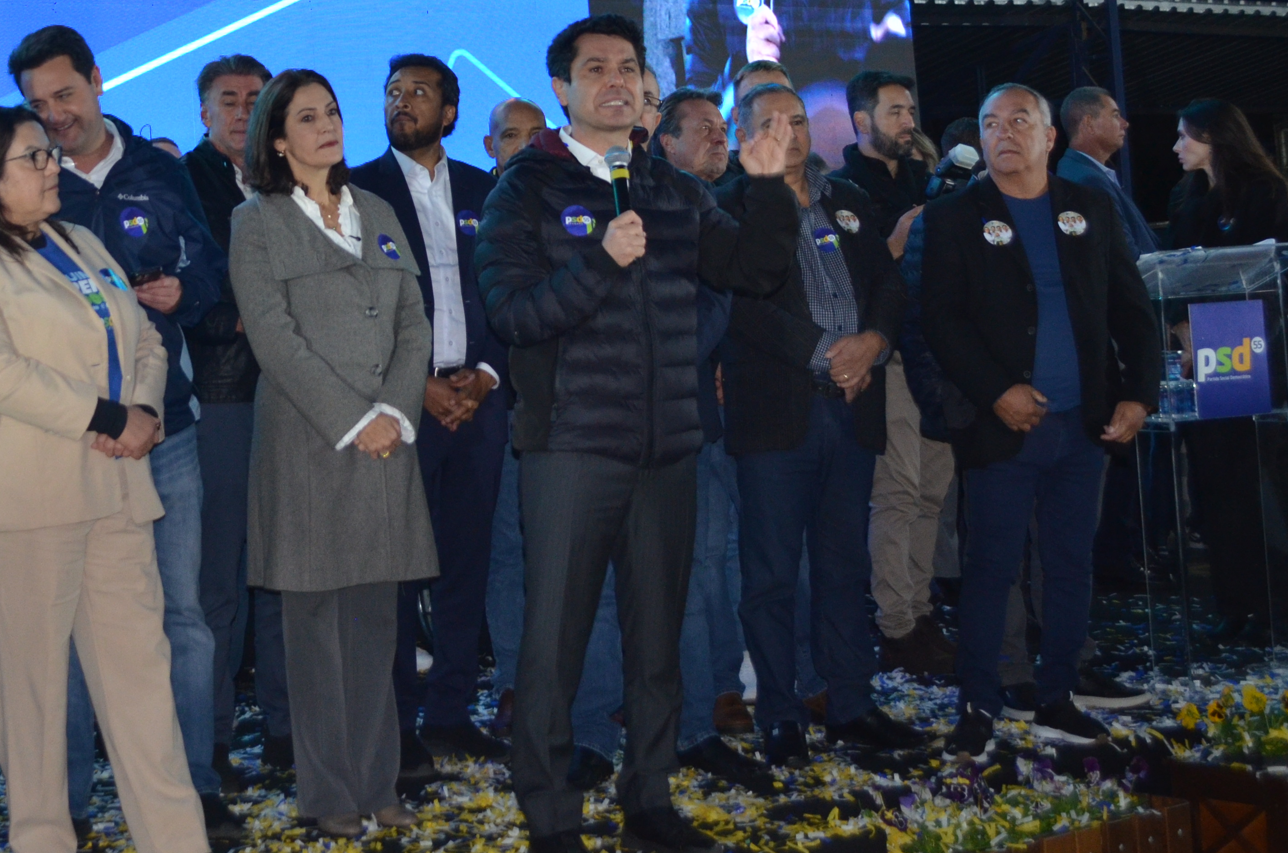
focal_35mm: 68
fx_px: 2428
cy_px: 135
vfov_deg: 19.7
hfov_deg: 29.1
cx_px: 283
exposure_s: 1/60
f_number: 4.2
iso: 800
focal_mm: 26
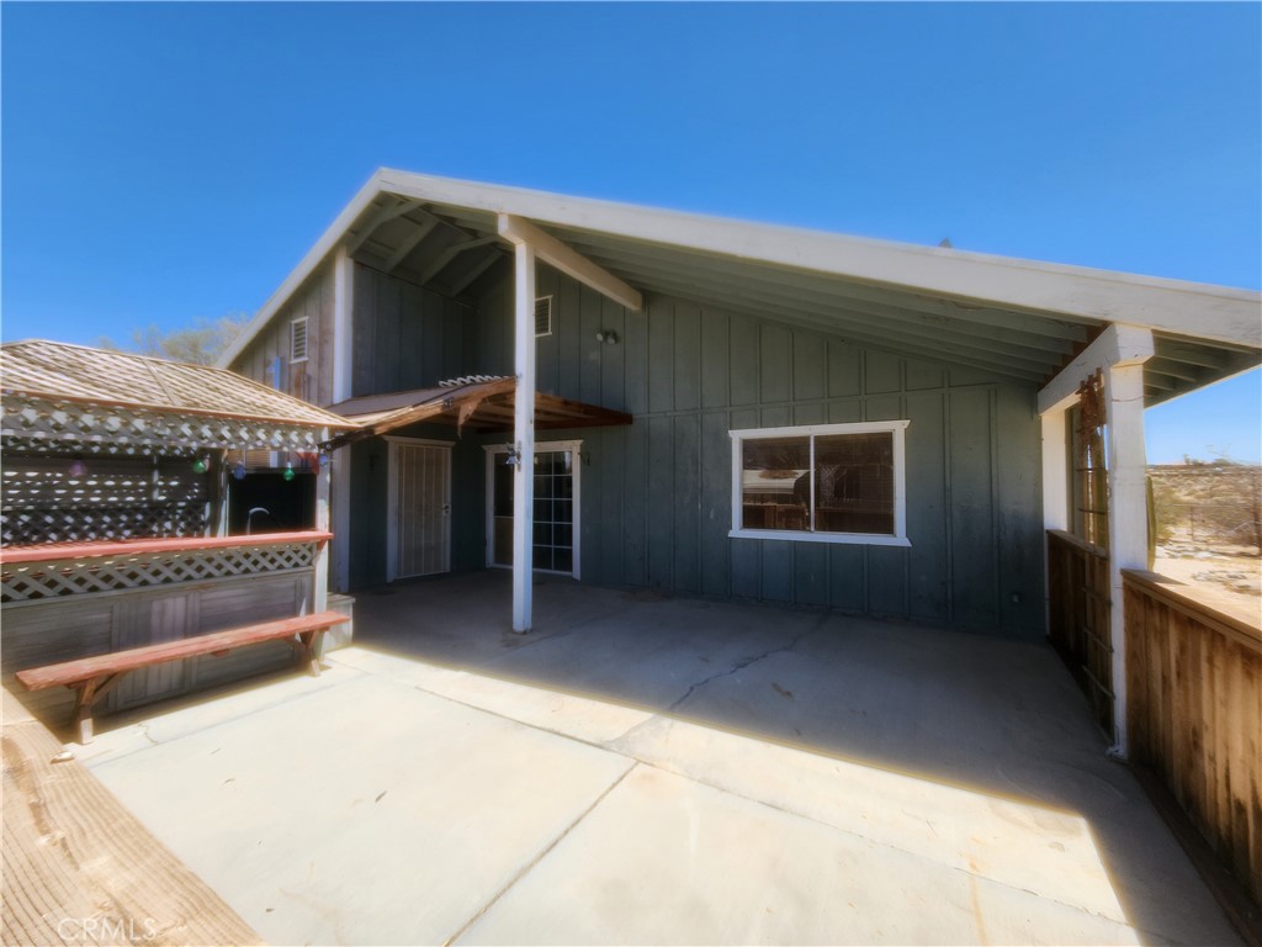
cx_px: 631
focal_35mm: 13
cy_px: 474
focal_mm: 2.2
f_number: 2.2
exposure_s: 1/1433
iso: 50
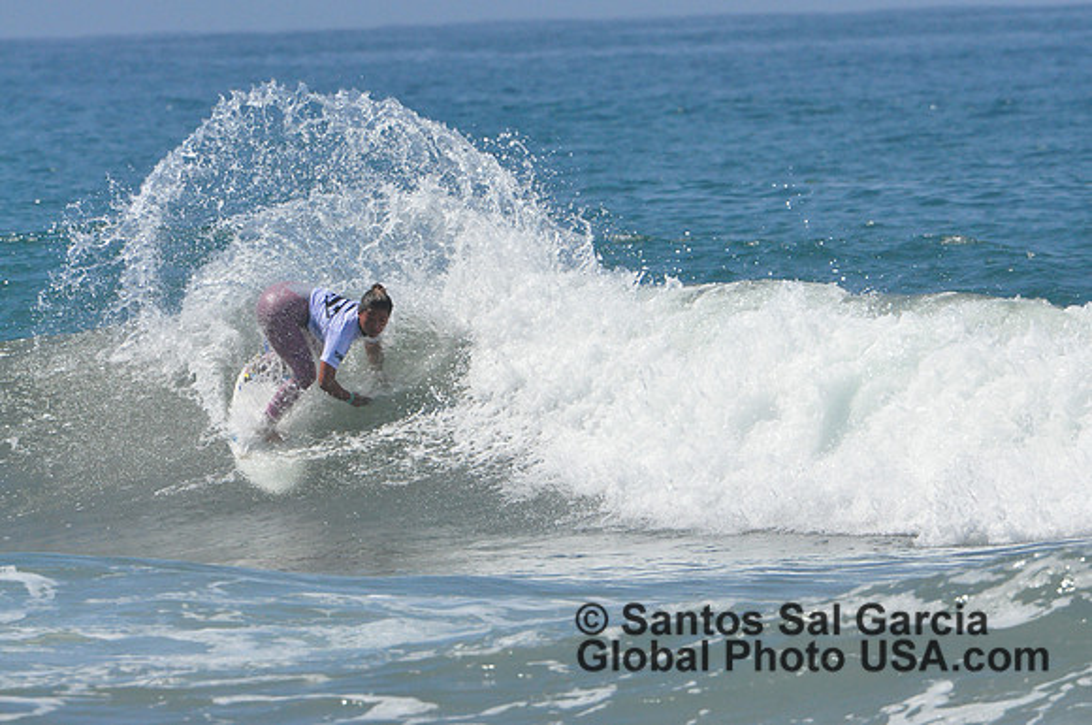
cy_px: 362
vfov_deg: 1.7
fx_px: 24990
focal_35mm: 825
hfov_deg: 2.5
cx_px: 546
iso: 1250
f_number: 14
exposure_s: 1/2000
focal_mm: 550
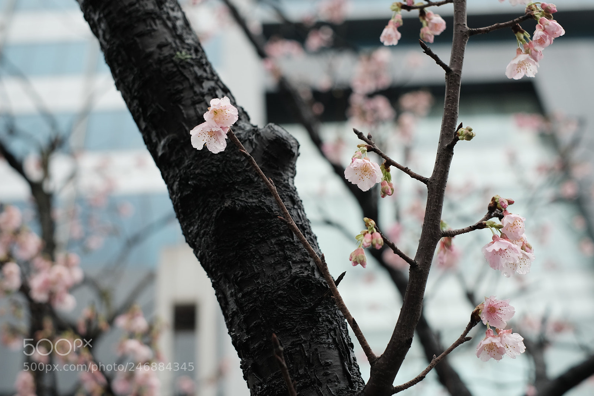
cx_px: 297
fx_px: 874
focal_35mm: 53
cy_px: 198
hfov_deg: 37.5
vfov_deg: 25.5
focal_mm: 35
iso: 400
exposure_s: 1/250
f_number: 3.6
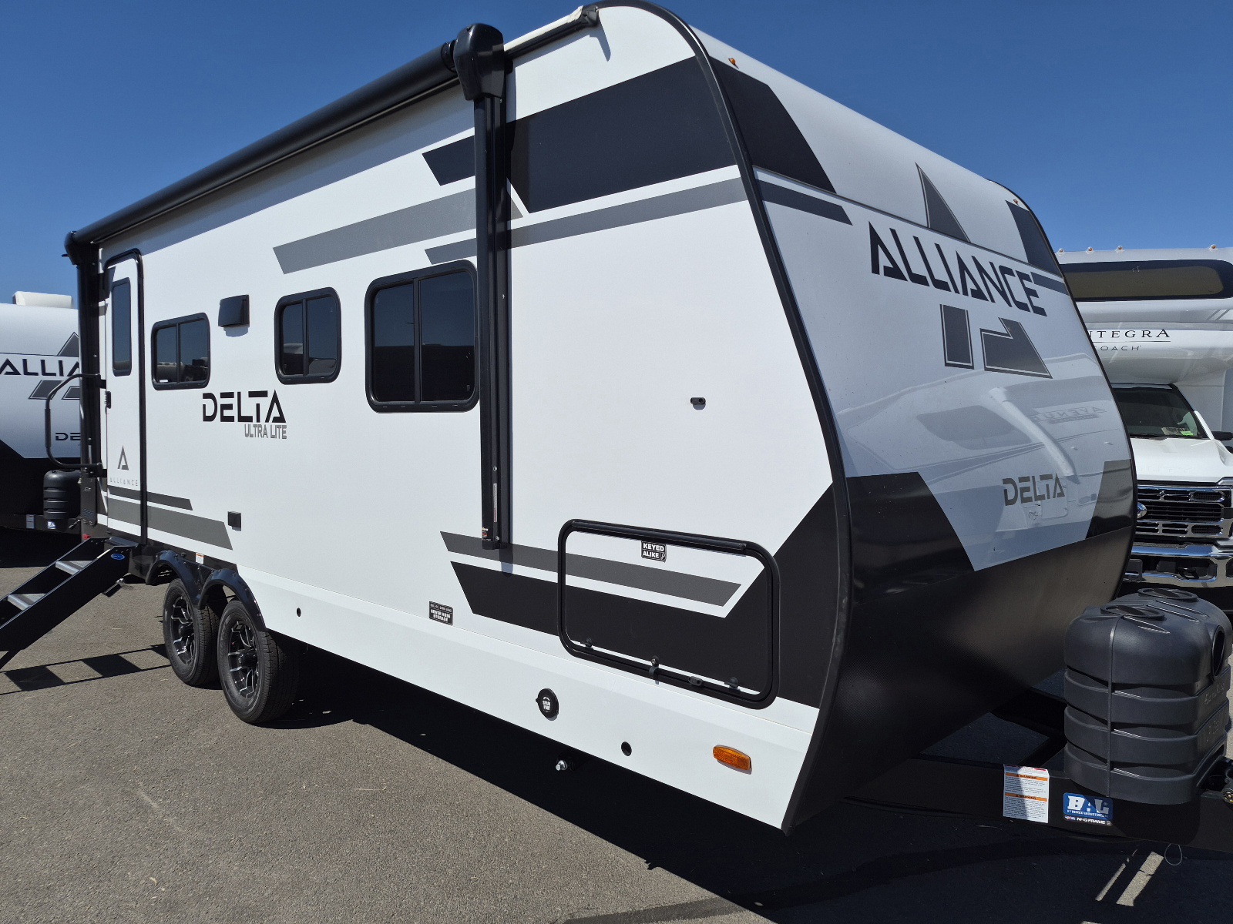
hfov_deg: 73.9
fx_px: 819
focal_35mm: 23
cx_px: 616
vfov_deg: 58.9
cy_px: 462
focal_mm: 5.4
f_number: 1.8
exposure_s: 1/10000
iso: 50
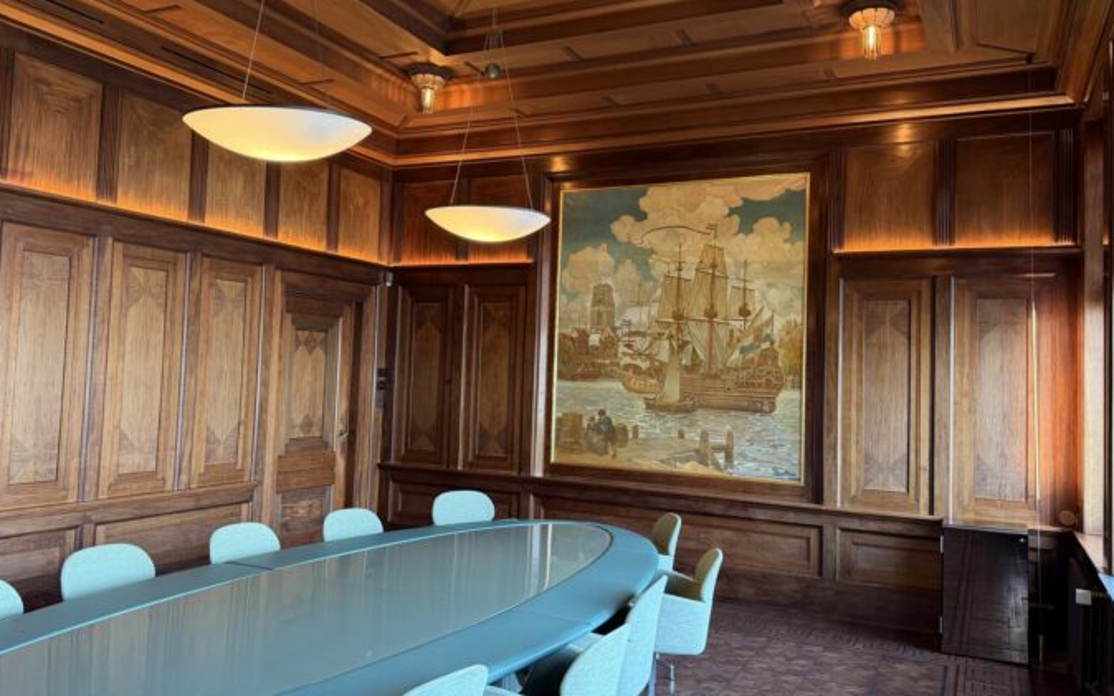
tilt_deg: +2.8
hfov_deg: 64.6
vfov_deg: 43.1
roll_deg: -1.4
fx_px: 880
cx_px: 534
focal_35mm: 29
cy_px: 326
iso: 250
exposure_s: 1/50
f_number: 1.78
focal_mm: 6.76
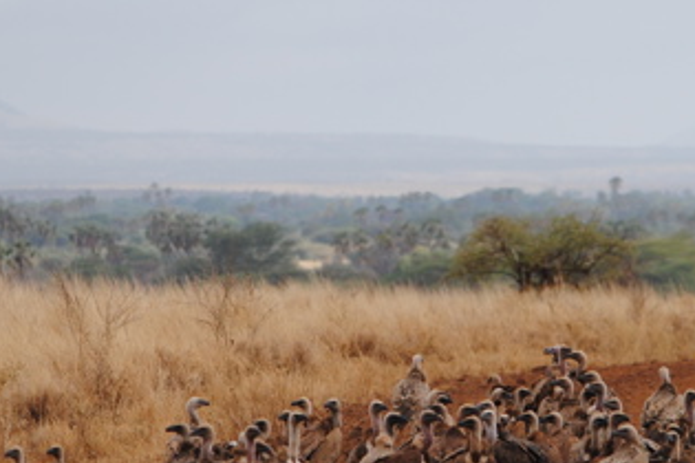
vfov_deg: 2.3
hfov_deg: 3.4
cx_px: 413
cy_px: 243
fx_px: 11737
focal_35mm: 608
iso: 200
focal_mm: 170
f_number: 5
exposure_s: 1/640
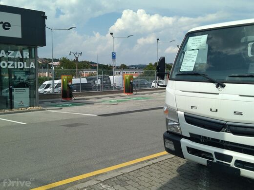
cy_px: 95
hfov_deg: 67.3
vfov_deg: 53.1
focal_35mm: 26
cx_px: 127
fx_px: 191
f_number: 2.2
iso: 100
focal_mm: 3.46
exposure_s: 1/1735
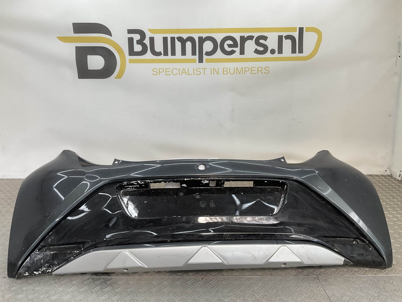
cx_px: 201
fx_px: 337
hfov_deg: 61.7
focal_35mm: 29
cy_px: 151
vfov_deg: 48.2
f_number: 1.8
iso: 16
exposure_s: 1/177
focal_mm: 3
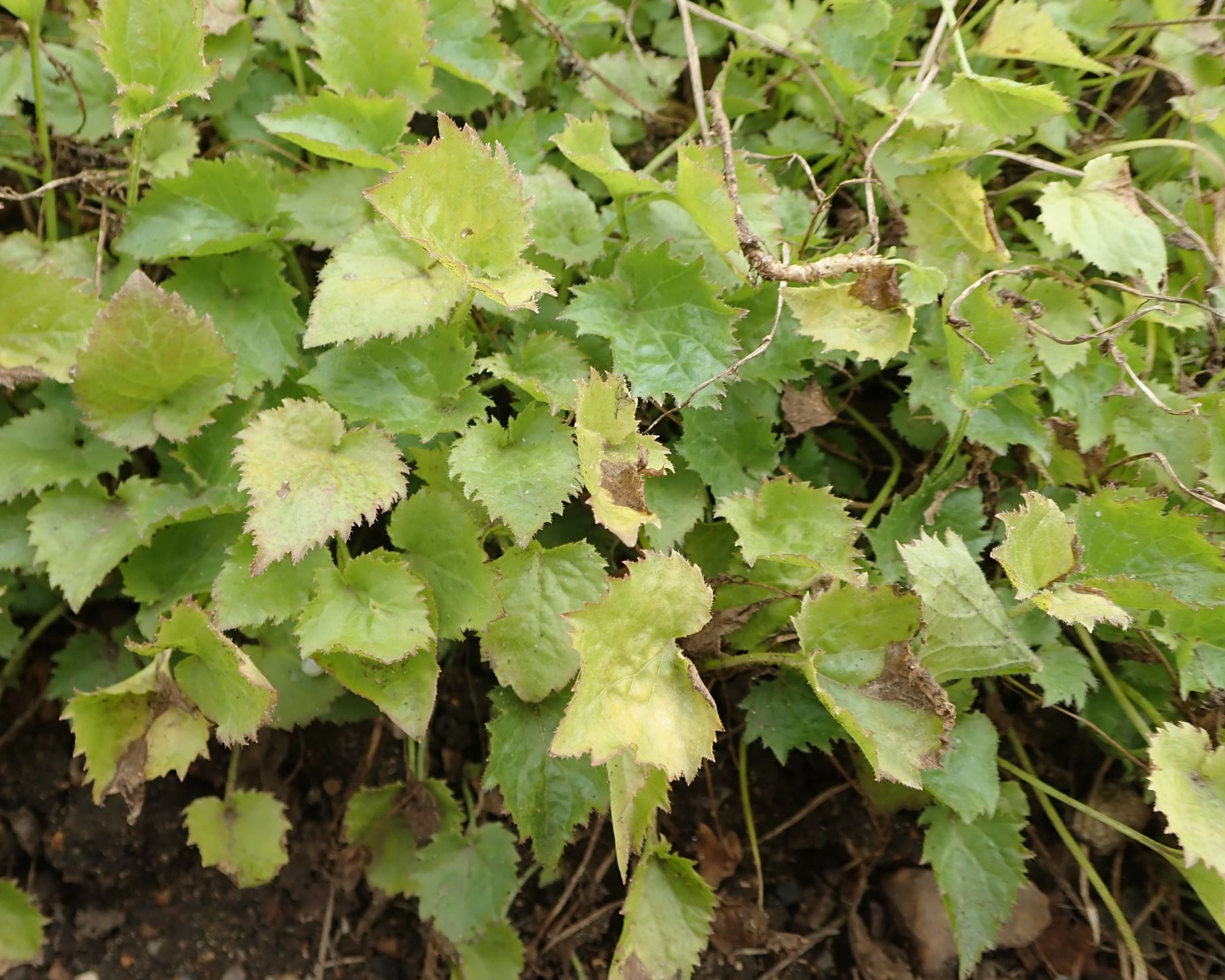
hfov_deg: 55.6
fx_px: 1160
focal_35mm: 32
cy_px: 494
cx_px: 565
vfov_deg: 45.8
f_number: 3.2
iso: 100
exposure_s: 1/250
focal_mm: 5.5
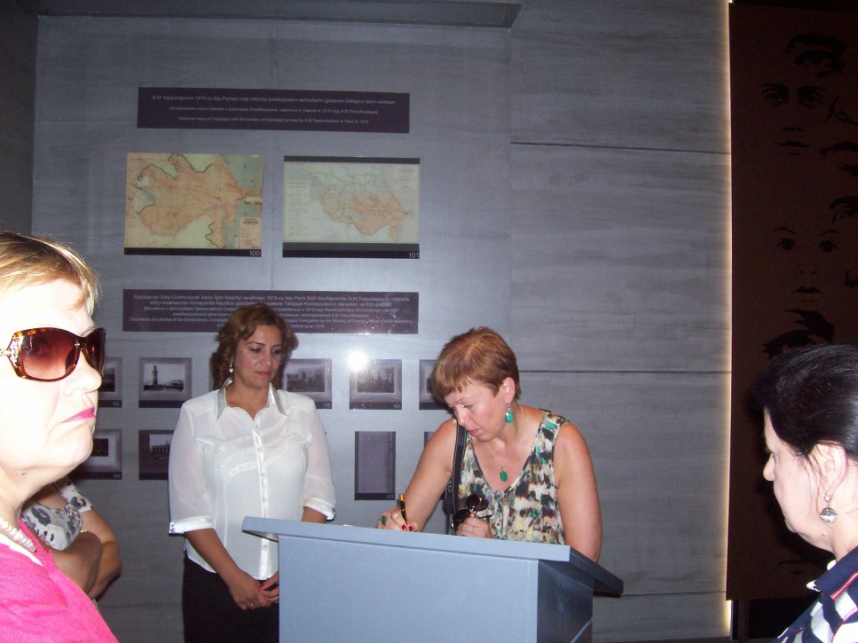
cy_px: 340
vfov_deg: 39.6
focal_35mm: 36
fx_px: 892
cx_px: 447
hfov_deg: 51.3
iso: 140
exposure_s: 1/112
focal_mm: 5.6
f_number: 2.7
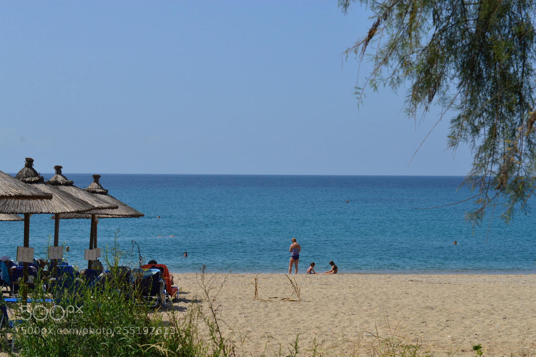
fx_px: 1071
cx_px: 268
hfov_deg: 28.1
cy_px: 178
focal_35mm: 72
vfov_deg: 18.9
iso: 200
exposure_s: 1/400
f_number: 14
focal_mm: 48
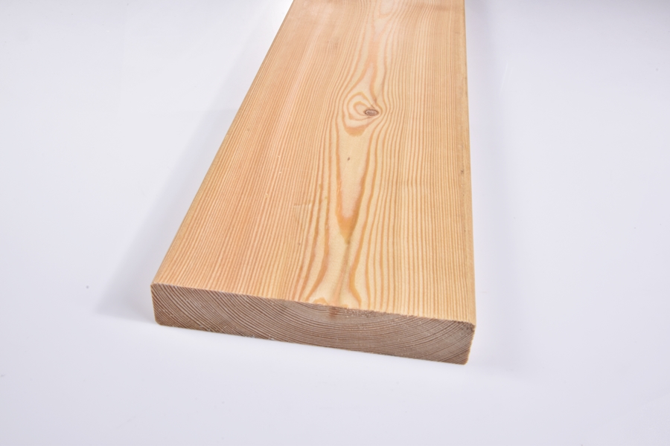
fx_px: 698
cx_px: 335
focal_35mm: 38
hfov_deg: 51.3
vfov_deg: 35.5
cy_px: 223
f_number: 25
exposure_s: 1.3
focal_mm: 25
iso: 125
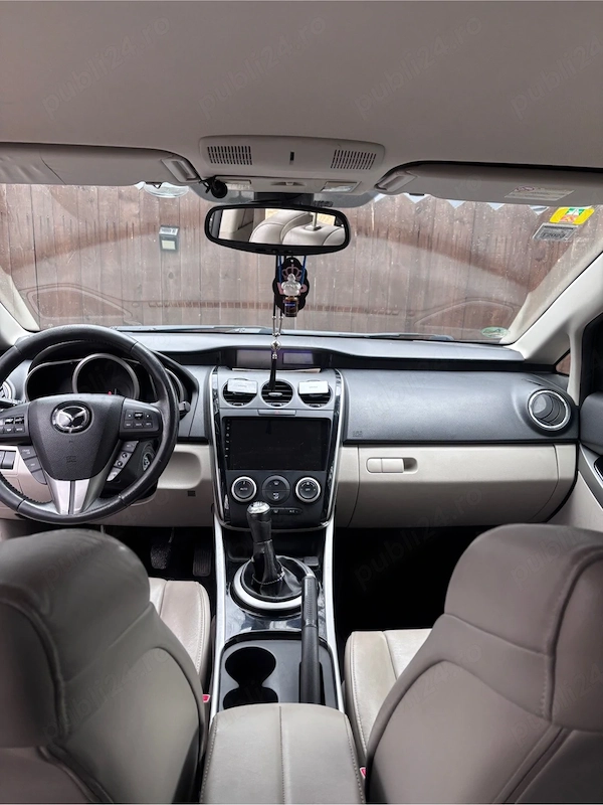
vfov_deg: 67.3
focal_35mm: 26
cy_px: 402
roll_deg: -4.1
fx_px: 604
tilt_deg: -15.0
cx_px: 302
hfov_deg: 53.1
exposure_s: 1/60
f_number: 1.6
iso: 125
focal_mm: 5.96
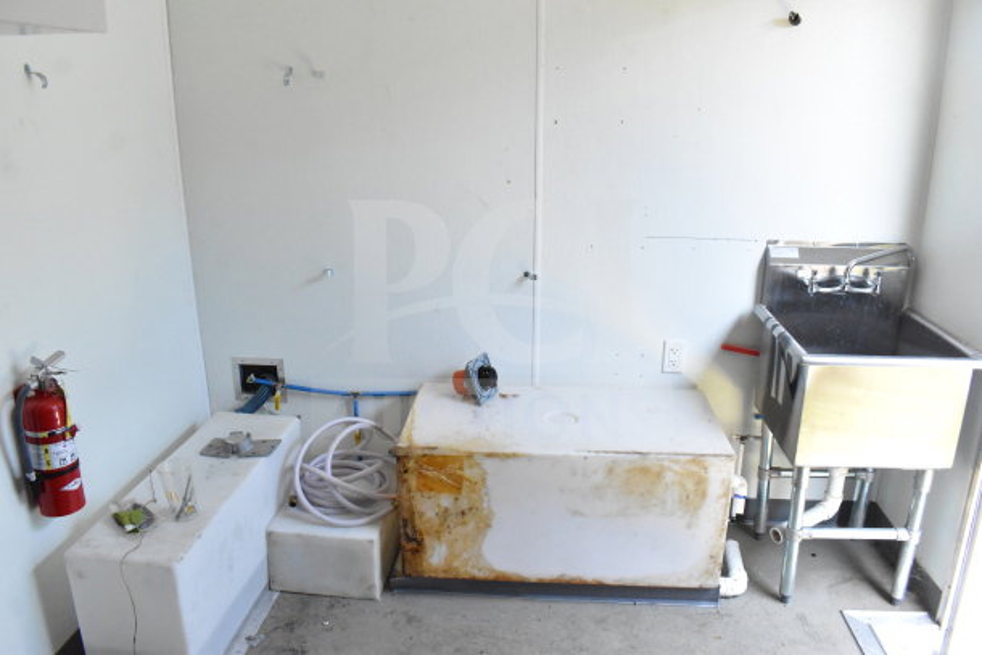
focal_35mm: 27
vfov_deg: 48.0
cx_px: 491
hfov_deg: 67.4
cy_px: 328
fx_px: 737
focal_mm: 18
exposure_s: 1/250
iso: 6400
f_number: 8
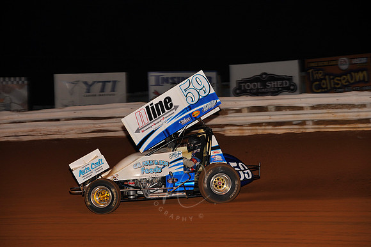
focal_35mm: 125
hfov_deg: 16.4
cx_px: 186
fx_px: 1287
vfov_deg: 11.0
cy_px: 124
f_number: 5.6
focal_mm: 125
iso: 500
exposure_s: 1/250
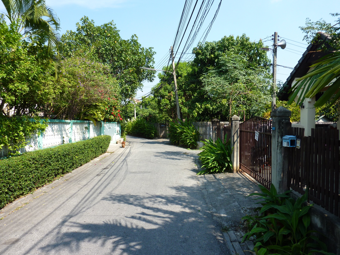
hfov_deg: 69.4
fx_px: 246
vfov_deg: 54.9
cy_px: 128
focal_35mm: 25
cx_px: 170
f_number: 4
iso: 80
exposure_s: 1/320
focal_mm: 4.1
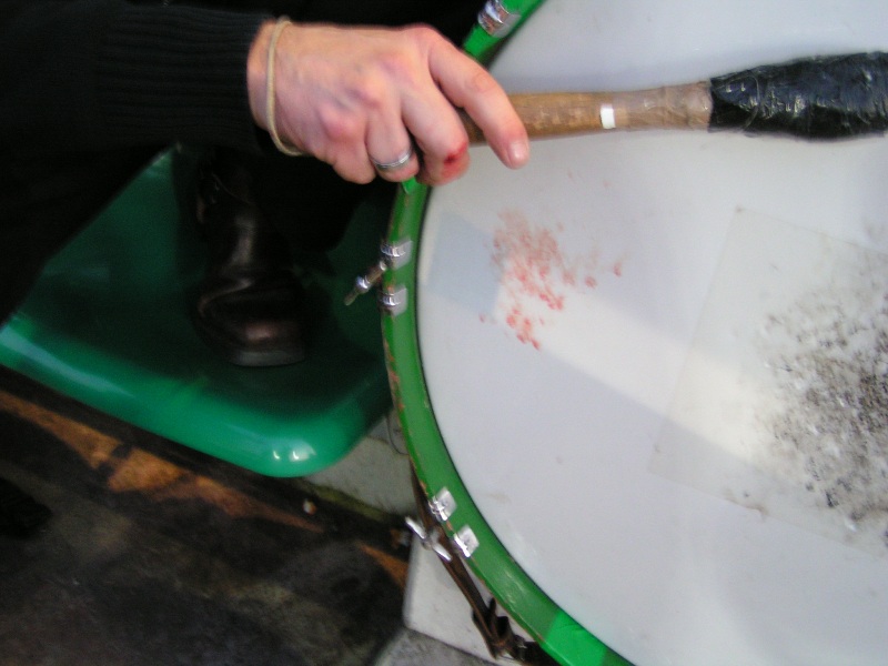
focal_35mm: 38
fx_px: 975
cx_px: 444
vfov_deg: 37.7
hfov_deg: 49.0
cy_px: 333
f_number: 2.8
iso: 200
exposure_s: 1/25
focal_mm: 5.8
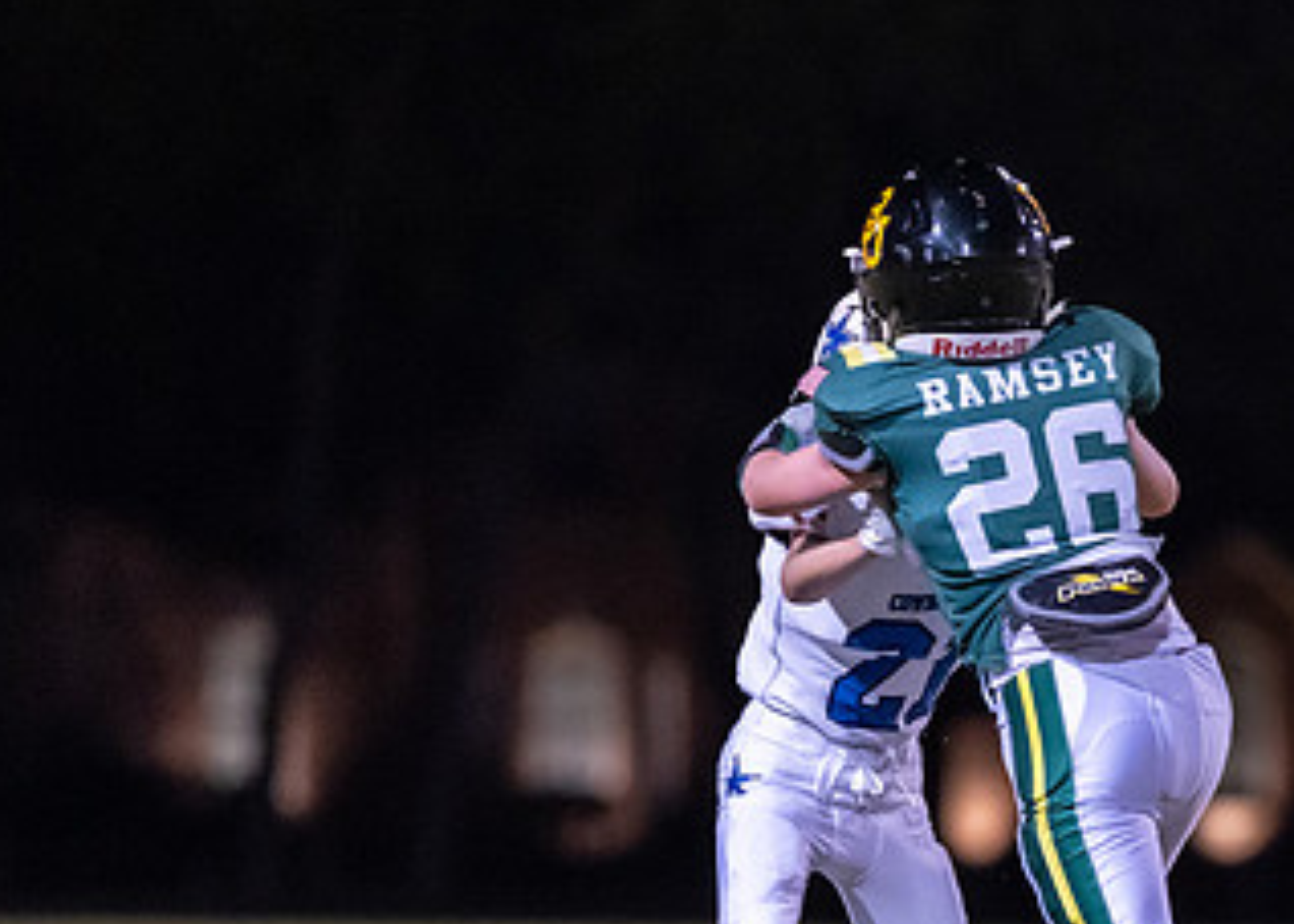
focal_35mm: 403
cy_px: 822
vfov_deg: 3.6
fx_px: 14807
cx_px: 873
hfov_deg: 5.0
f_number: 1.8
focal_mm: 135
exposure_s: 1/1000
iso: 4000
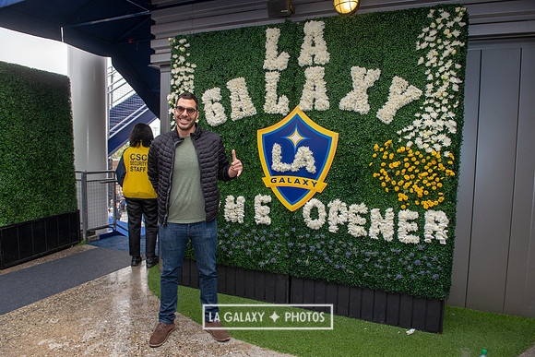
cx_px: 268
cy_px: 178
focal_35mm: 24
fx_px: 357
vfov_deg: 53.2
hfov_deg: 73.7
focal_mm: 24
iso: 500
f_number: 6.3
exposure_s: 1/160
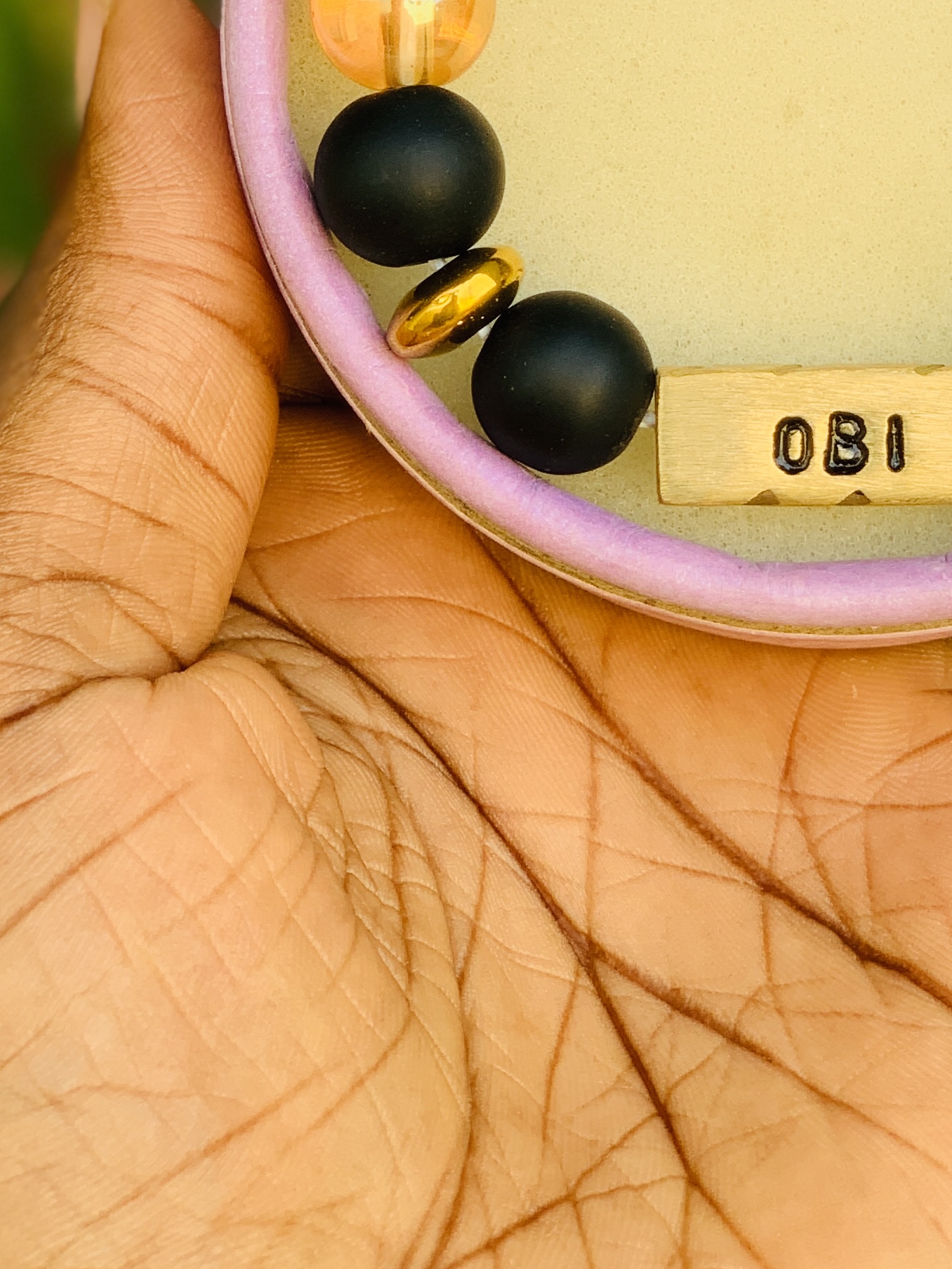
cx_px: 812
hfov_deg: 12.7
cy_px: 50
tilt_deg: -19.7
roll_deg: -0.2
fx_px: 4252
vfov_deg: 16.7
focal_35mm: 116
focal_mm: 6
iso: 20
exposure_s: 1/122
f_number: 2.4
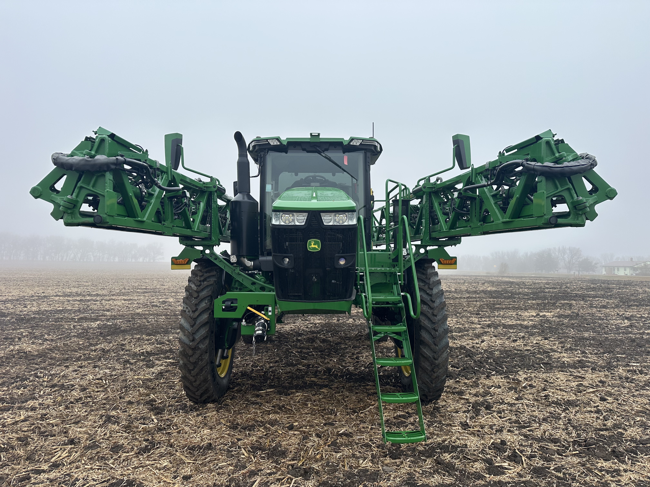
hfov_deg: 71.6
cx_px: 325
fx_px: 451
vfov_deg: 56.8
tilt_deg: +3.7
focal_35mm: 24
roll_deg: -1.1
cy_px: 244
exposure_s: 1/910
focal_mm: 6.86
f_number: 1.78
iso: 80
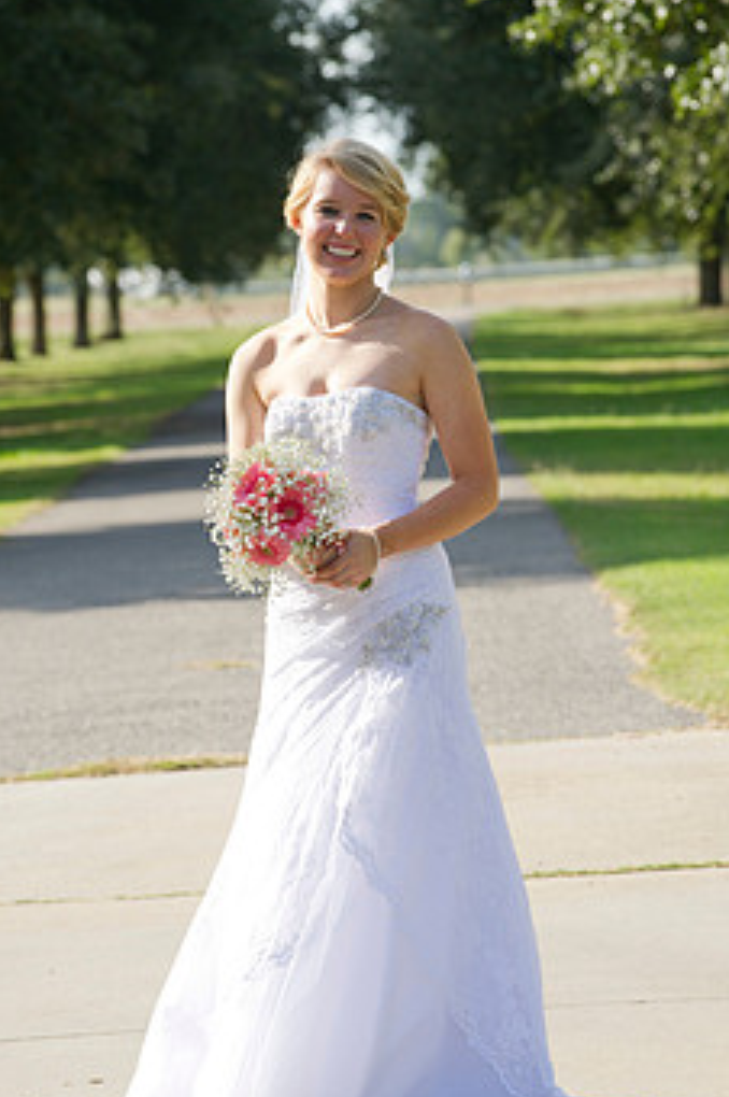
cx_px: 344
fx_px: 8065
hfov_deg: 5.2
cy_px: 523
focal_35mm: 265
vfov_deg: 7.8
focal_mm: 200
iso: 250
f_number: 7.1
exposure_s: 1/250
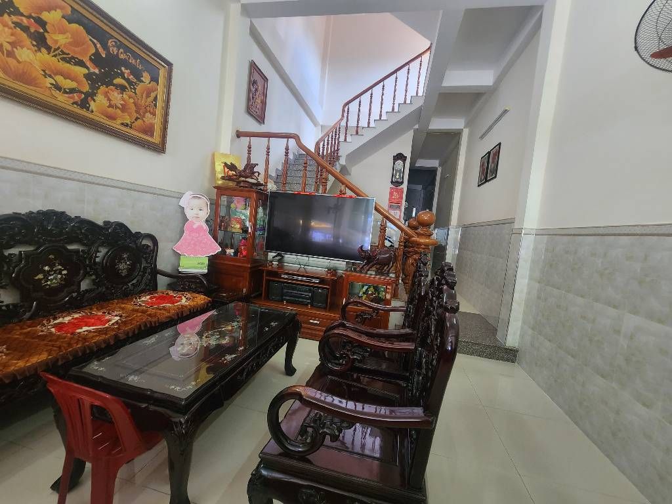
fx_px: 252
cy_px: 252
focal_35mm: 13
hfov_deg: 106.2
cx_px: 336
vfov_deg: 89.9
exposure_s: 1/33
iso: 320
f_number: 2.2
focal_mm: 2.2
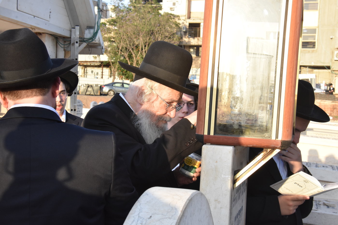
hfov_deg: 28.1
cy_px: 112
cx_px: 169
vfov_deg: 18.9
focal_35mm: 72
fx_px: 676
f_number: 14
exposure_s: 1/200
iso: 1250
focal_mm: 48
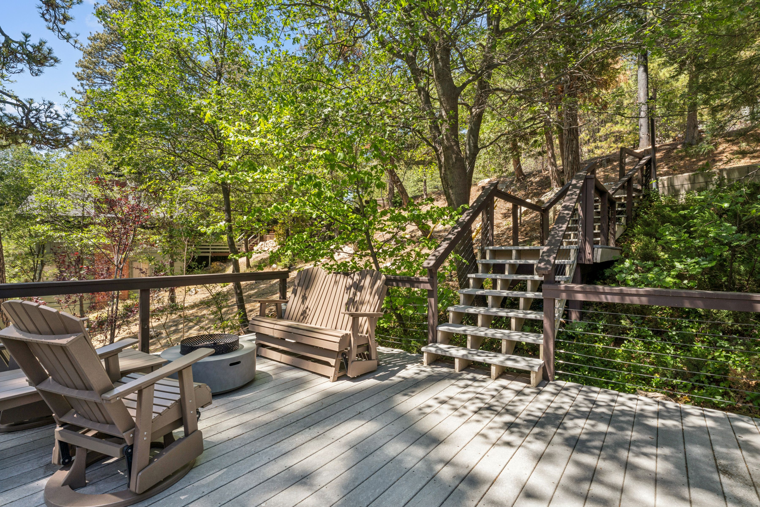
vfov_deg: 68.0
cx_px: 380
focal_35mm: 18
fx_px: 376
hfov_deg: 90.6
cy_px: 254
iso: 100
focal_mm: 17.8
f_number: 22
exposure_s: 1/10
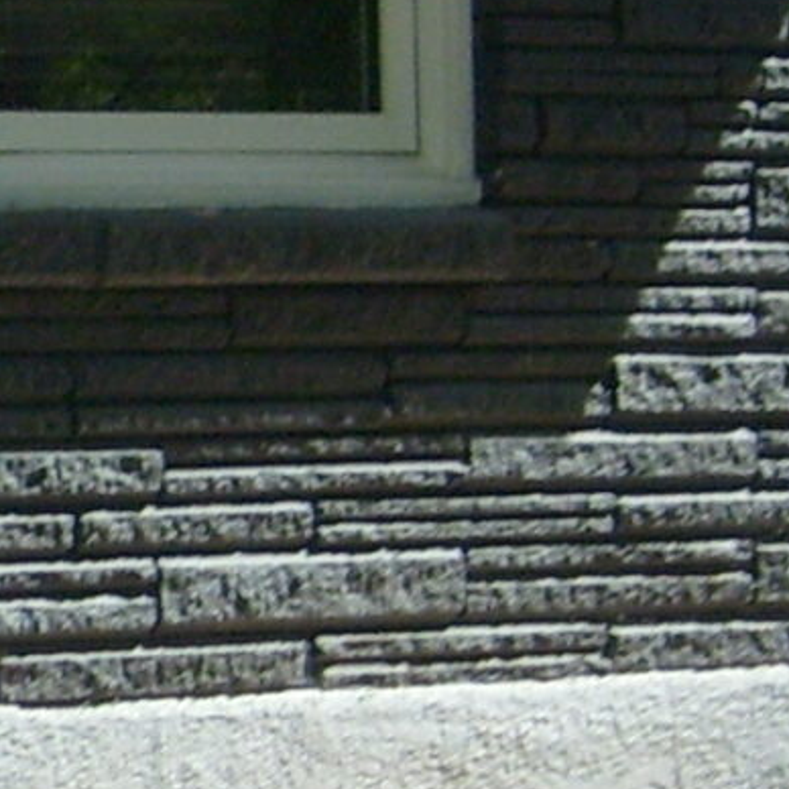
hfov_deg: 6.7
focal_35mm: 251
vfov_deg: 7.0
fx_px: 6473
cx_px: -815
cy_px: 573
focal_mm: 7.2
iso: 80
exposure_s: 1/125
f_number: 7.7
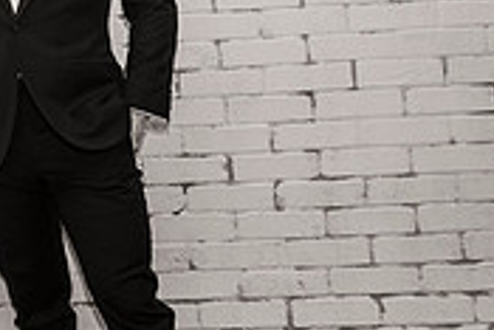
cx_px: -172
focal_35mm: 69
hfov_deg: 24.8
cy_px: 21
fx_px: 948
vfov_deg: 19.3
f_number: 4.5
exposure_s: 1/160
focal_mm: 20
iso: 800
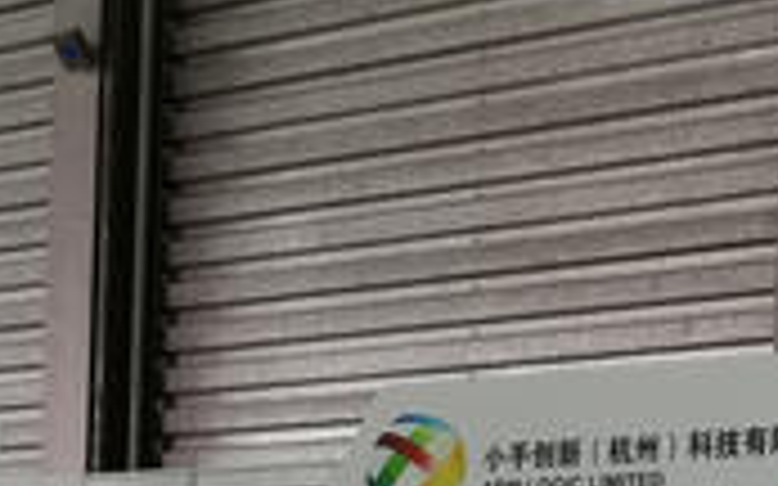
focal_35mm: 142
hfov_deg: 14.6
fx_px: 3010
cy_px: 904
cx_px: 126
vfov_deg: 8.8
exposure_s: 1/100
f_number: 1.8
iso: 125
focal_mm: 5.58
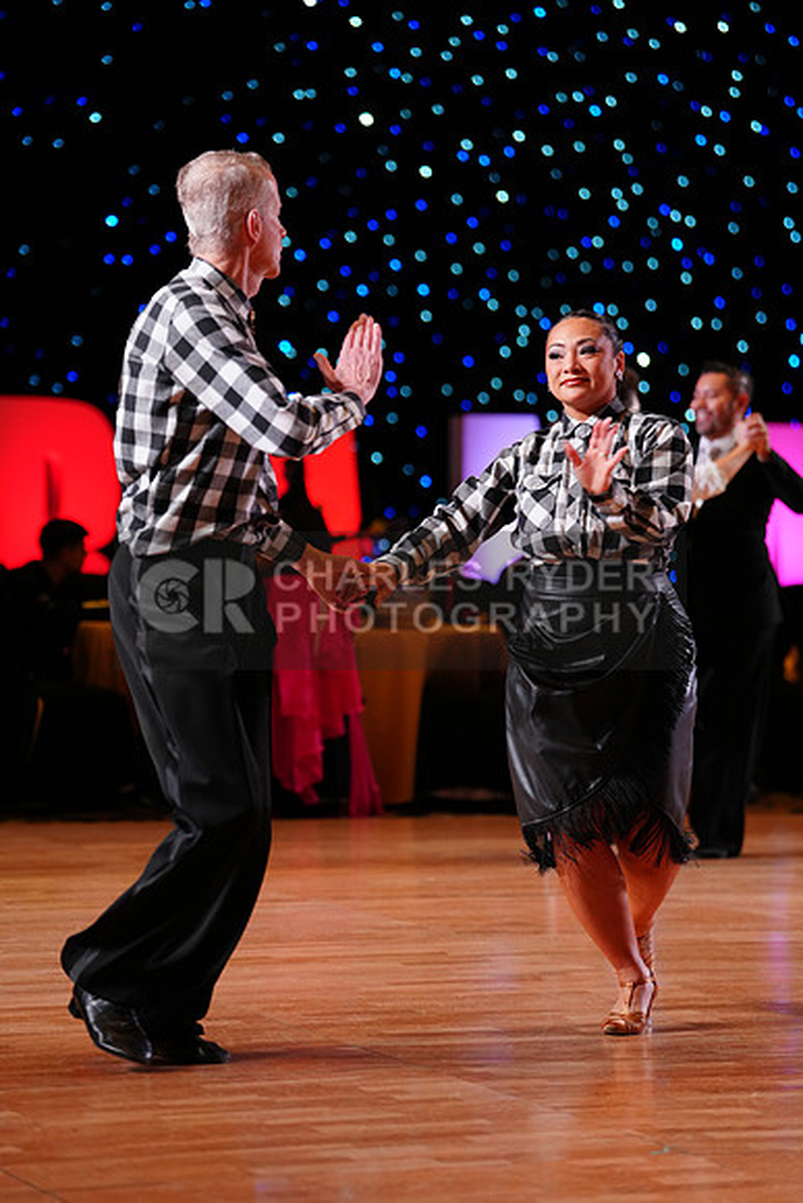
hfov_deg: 12.6
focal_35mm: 109
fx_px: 3644
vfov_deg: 18.8
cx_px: 402
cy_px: 602
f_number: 2.8
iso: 1250
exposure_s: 1/400
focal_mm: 109
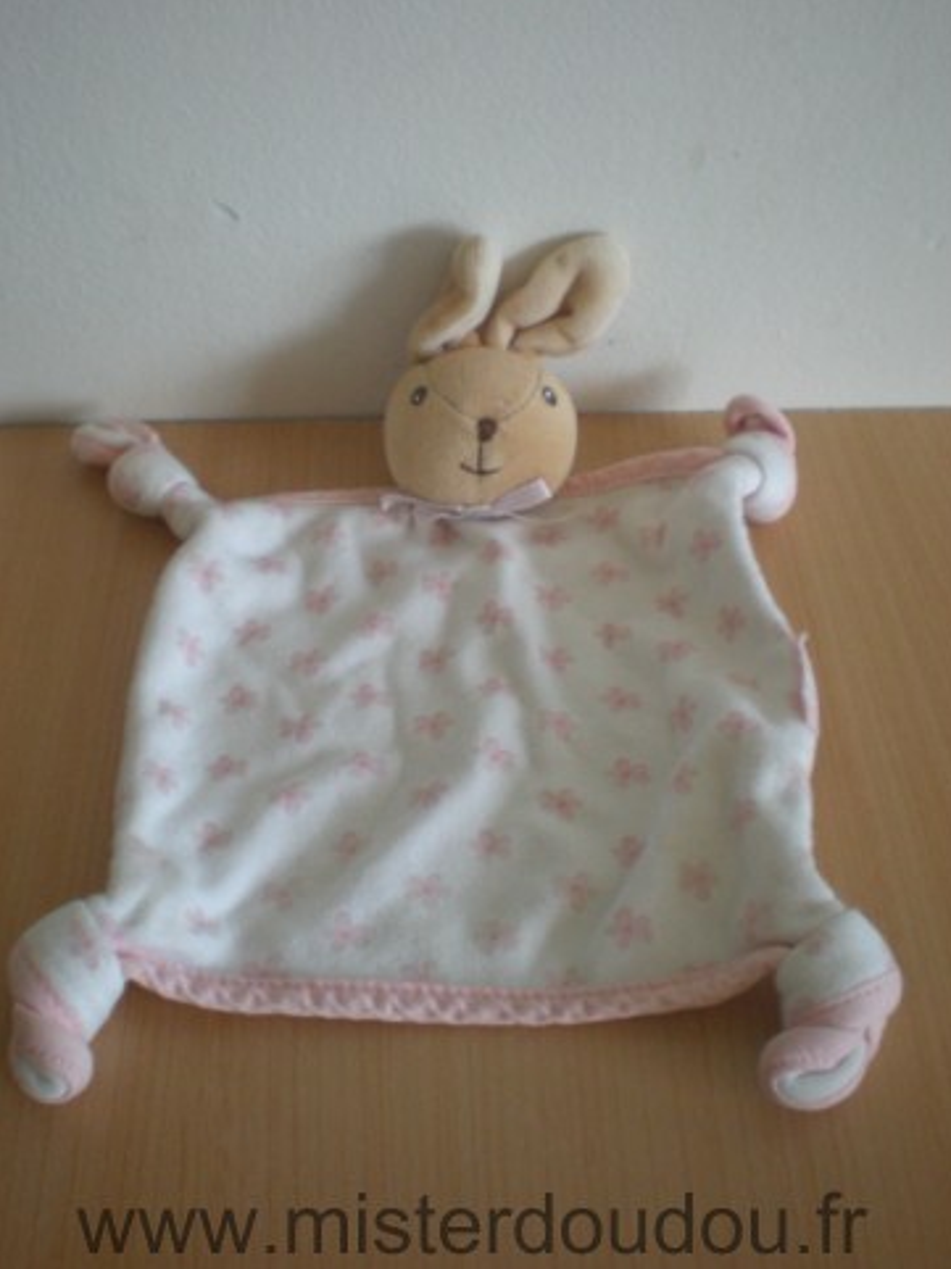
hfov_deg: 35.1
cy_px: 592
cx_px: 469
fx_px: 1503
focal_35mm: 41
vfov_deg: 45.8
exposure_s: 1/27.2
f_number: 3.1
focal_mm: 6.3
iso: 200
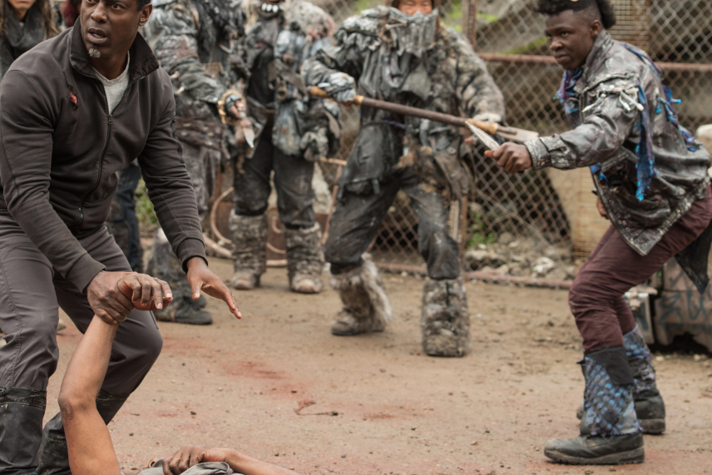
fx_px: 2275
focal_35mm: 115
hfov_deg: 17.8
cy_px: 212
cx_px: 294
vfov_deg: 11.9
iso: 250
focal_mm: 82
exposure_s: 1/160
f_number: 5.6
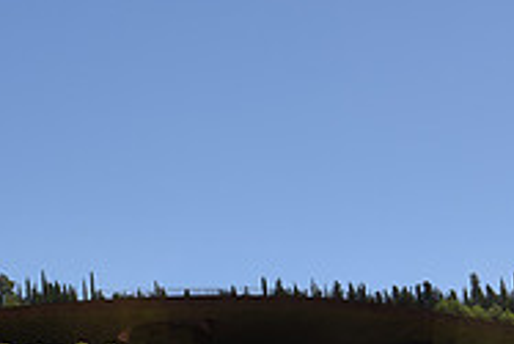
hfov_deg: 16.4
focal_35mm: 124
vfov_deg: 10.8
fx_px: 1772
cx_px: 137
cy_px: 483
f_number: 7.1
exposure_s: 1/320
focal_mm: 40
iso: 140
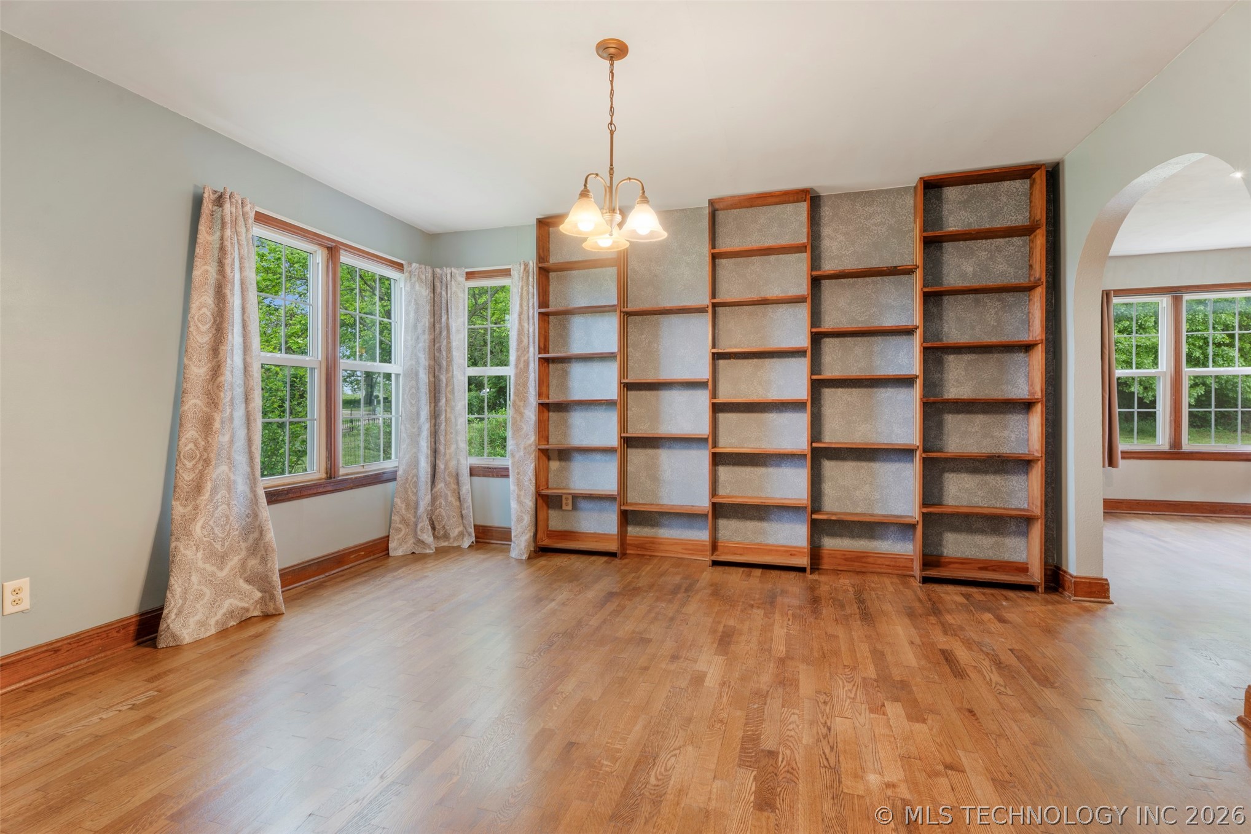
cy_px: 417
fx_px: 556
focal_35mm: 16
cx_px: 626
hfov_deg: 96.7
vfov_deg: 73.7
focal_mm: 16
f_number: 9
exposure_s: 2
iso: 200
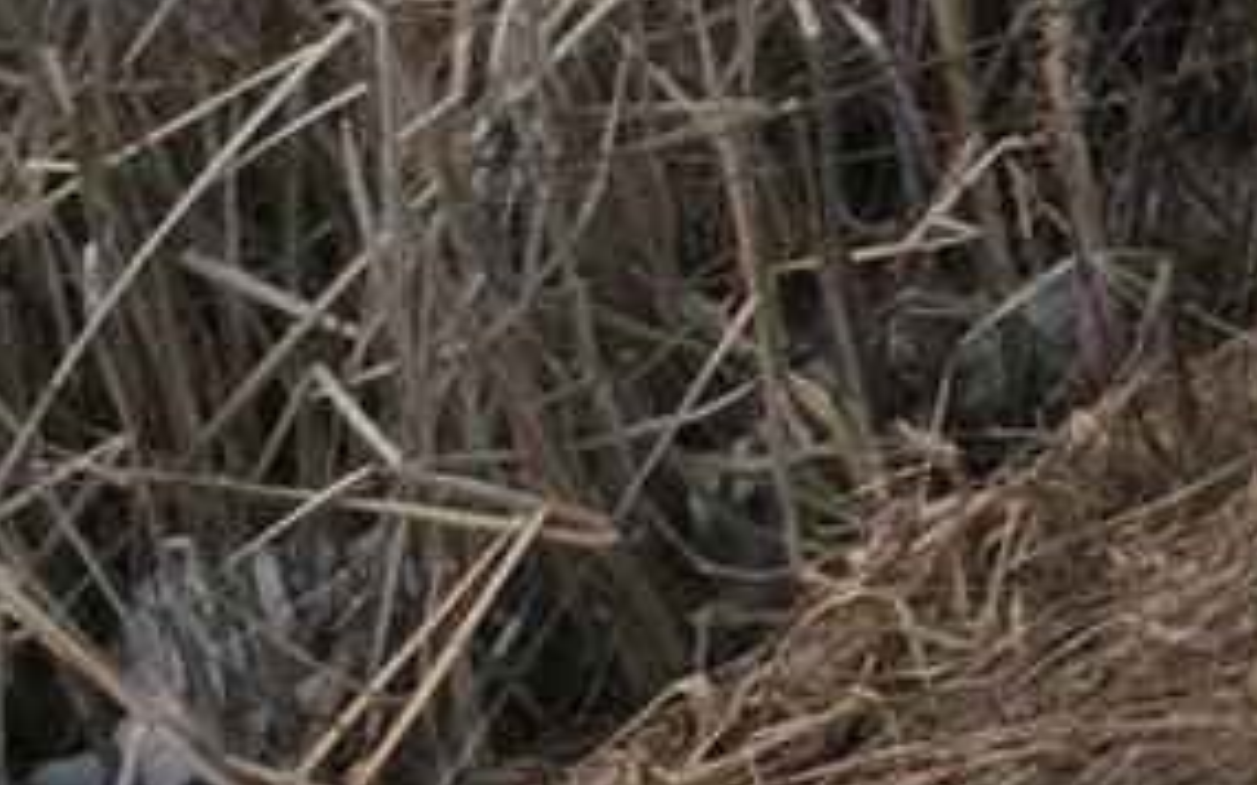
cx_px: 2988
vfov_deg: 14.1
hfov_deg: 15.4
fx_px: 2261
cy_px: -1067
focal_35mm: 66
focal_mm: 2.2
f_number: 2.2
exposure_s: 1/291
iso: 50
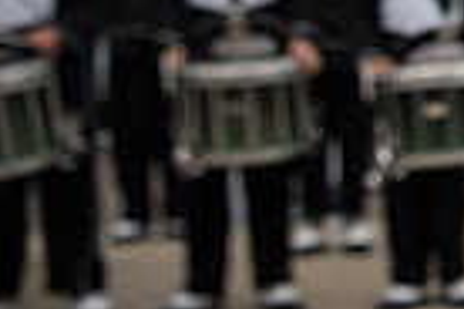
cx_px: 972
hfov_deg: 15.4
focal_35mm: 101
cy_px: 79
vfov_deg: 13.5
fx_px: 1302
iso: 1600
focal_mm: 24
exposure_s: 1/4000
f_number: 3.5
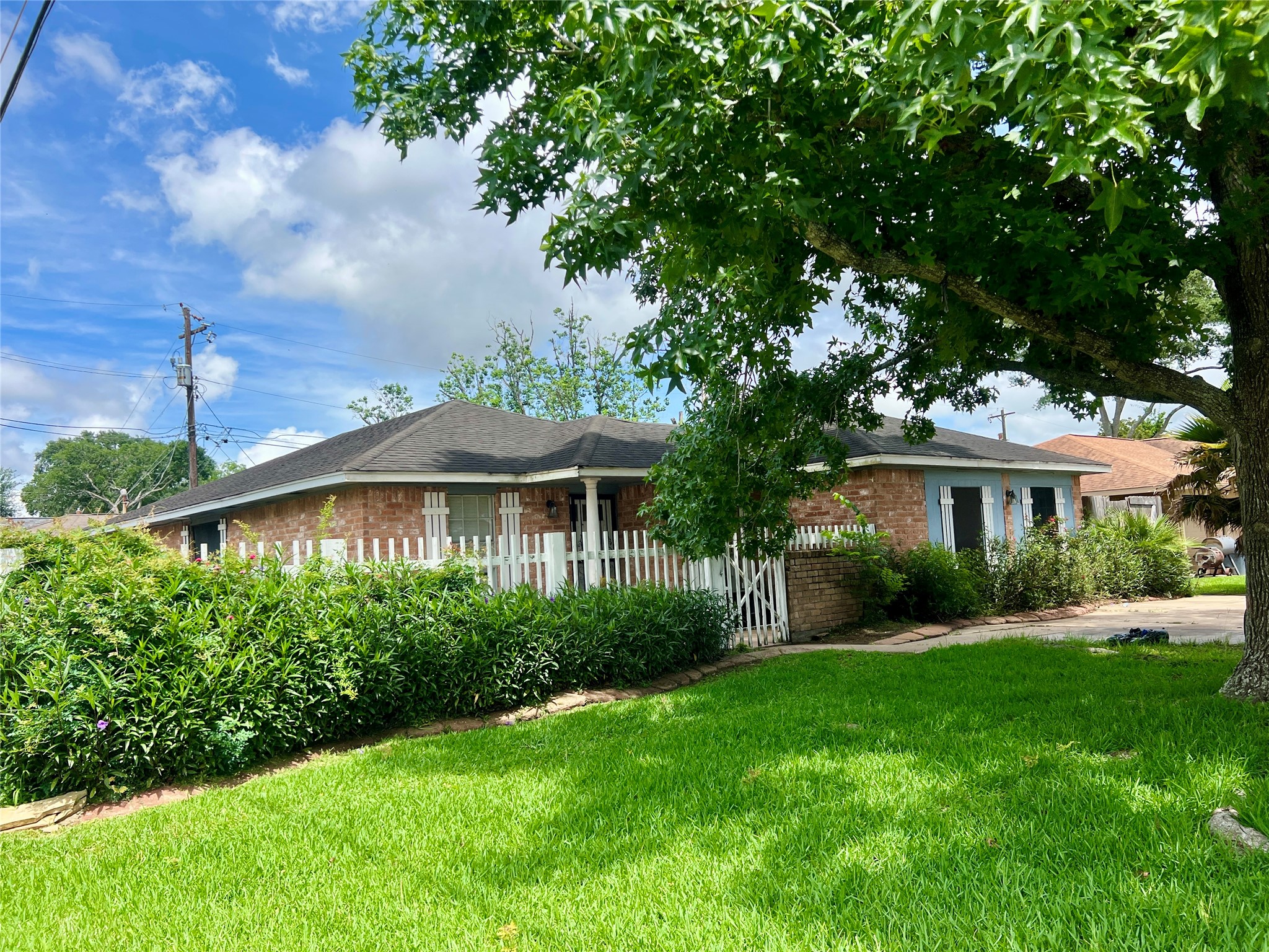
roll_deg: +3.1
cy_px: 476
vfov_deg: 53.1
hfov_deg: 67.3
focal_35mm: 26
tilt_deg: +4.8
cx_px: 634
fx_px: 953
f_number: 1.5
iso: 50
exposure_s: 1/3165
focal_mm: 5.7
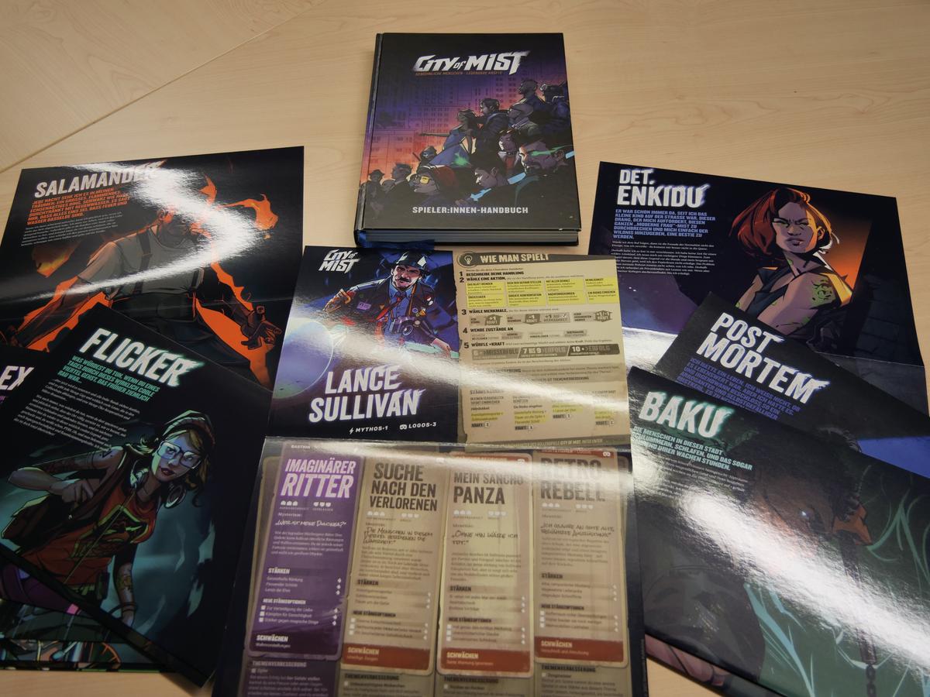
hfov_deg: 60.0
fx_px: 806
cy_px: 348
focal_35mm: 30
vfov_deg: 46.8
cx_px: 465
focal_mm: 15
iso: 200
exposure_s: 1/100
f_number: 3.7
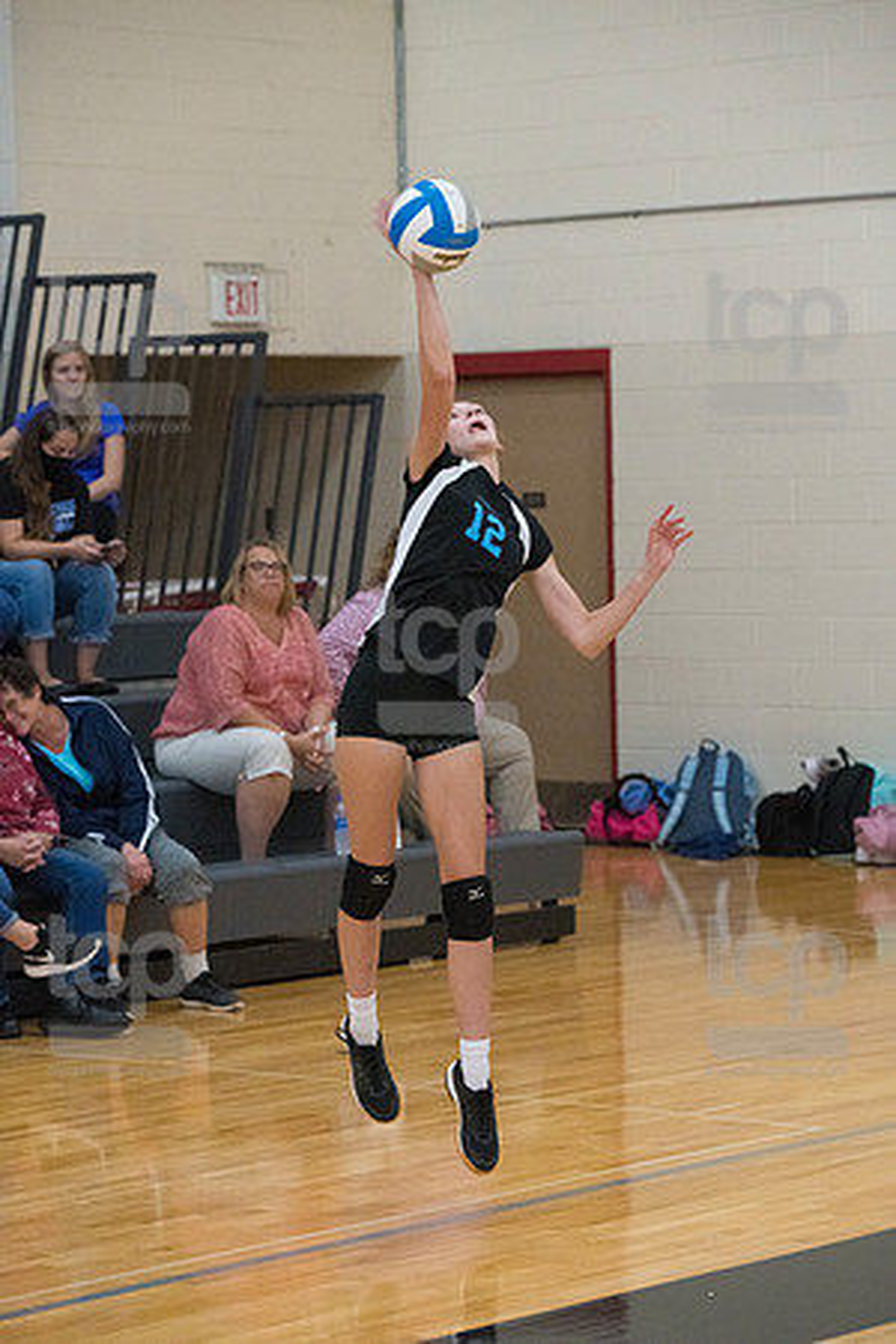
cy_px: 672
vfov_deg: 16.8
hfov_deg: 11.2
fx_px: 4554
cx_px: 448
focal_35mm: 122
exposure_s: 1/1000
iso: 6400
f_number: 4.5
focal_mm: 122
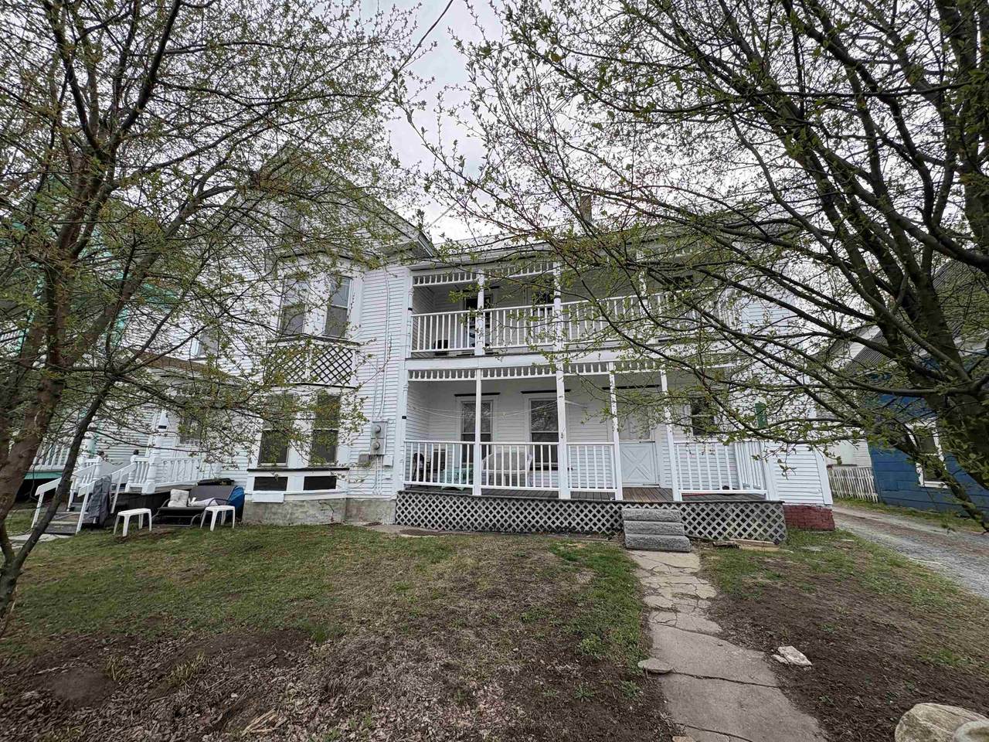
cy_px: 371
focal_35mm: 14
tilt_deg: +14.4
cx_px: 494
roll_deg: -0.6
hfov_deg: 102.1
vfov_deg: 85.7
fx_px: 400
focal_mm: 2.22
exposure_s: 1/831
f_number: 2.2
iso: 64
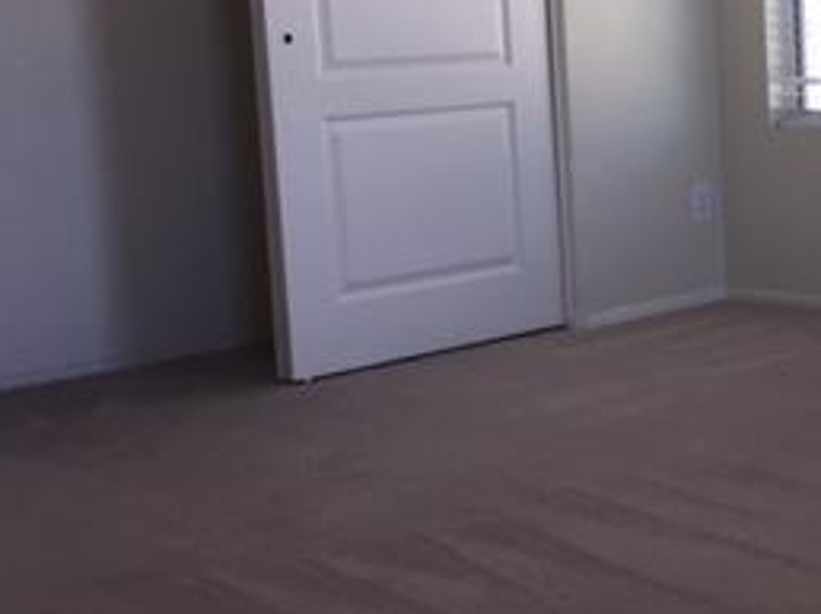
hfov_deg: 25.6
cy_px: 223
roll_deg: +1.0
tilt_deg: -6.6
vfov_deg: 20.4
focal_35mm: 72
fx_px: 1706
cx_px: 831
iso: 50
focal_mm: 4.15
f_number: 2.2
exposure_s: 1/120
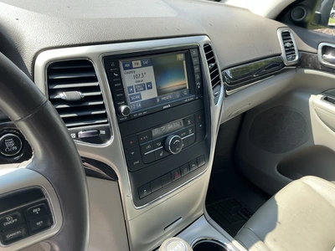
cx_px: 168
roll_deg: -7.6
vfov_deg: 49.7
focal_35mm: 28
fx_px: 271
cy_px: 126
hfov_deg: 63.4
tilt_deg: -28.4
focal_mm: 3
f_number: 1.8
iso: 20
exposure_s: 1/122
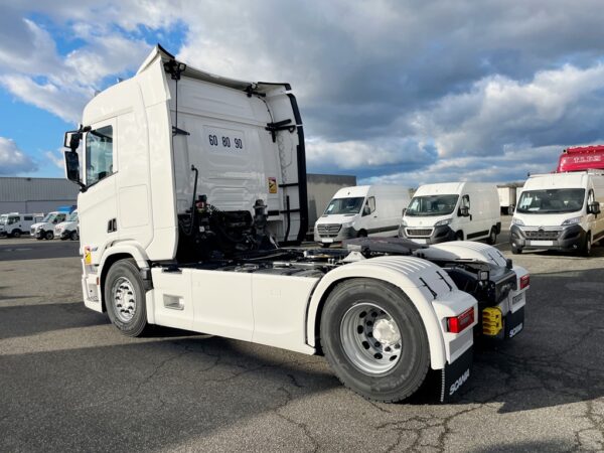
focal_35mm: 26
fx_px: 454
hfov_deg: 67.3
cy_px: 226
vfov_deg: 53.1
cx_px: 302
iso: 32
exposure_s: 1/4831
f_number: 1.6
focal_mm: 4.2
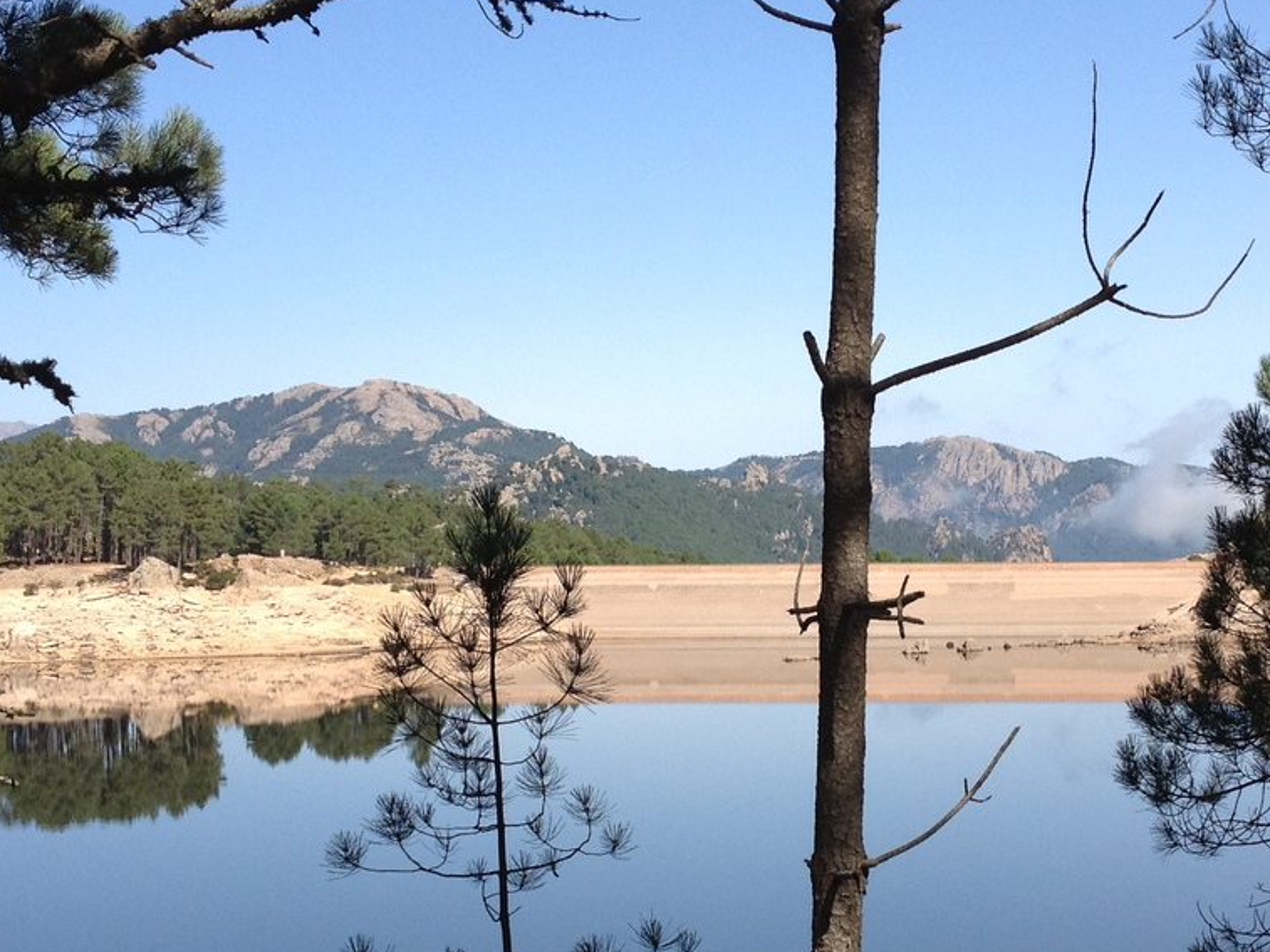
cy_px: 585
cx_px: 800
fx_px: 2715
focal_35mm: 74
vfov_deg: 19.9
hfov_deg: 26.2
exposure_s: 1/1381
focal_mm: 4.28
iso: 64
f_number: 2.4
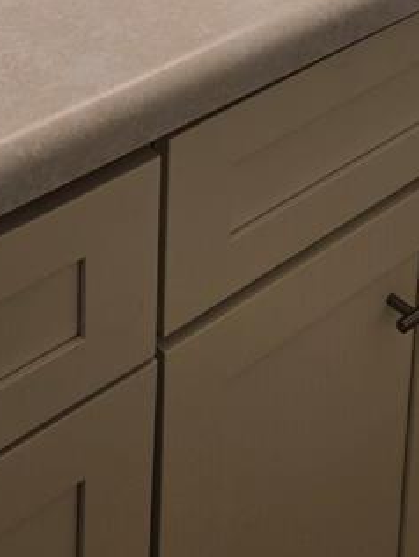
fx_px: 1403
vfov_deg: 18.6
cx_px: 259
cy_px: -381
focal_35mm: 87
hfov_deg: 17.0
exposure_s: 1/180
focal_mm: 6.25
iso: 32
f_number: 1.7
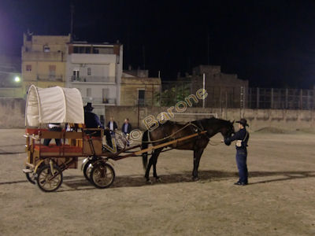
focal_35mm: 34
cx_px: 158
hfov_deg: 54.0
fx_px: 309
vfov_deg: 41.8
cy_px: 118
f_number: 3.6
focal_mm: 6.1
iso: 400
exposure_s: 1/6
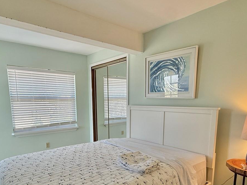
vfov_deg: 53.4
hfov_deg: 69.4
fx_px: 178
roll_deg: -0.3
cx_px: 121
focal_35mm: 25
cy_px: 129
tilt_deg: -6.6
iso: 100
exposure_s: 1/120
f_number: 2.2
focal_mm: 2.22
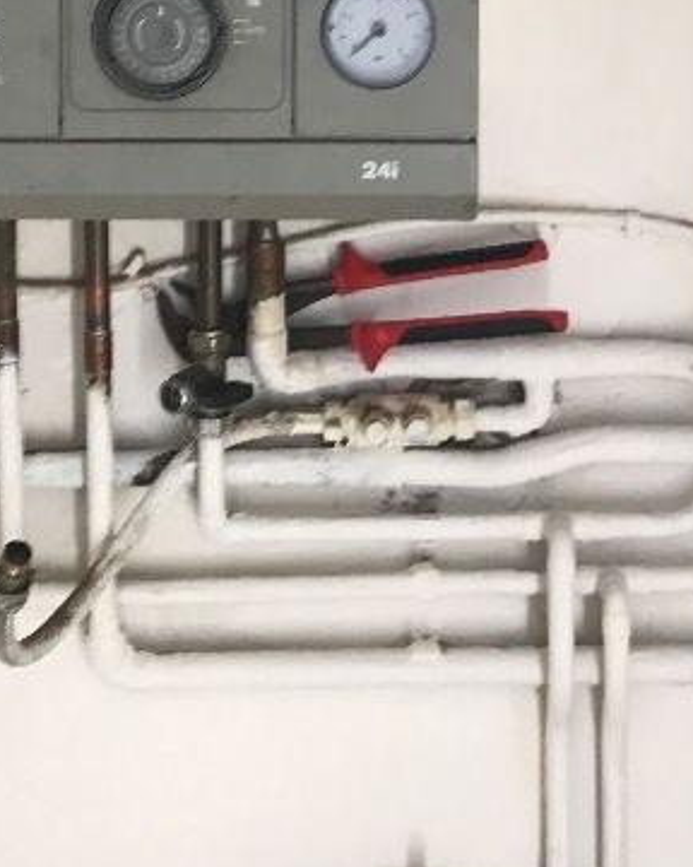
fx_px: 2333
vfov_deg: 19.2
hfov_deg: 16.9
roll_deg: +0.0
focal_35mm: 91
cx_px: 375
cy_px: -318
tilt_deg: -0.5
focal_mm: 3.99
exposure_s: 1/50
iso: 32
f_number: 1.8
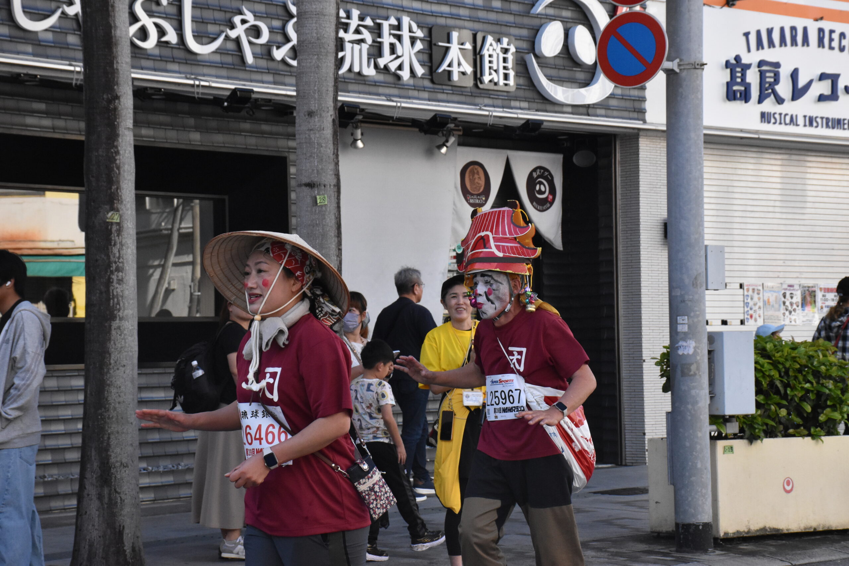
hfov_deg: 22.6
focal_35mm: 90
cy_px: 283
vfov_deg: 15.2
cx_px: 424
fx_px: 2122
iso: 2500
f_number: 10
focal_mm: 60
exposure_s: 1/1250
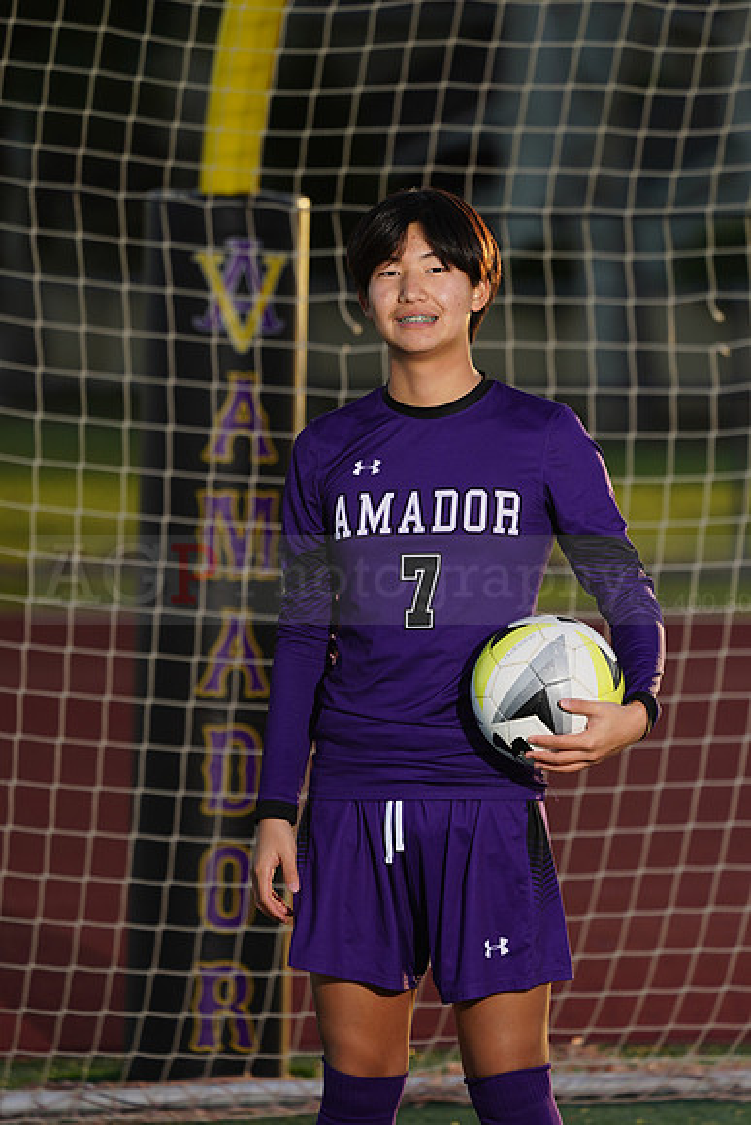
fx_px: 10225
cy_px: 562
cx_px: 376
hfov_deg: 4.2
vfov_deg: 6.3
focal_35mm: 327
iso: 100
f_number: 7.1
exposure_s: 1/200
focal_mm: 327
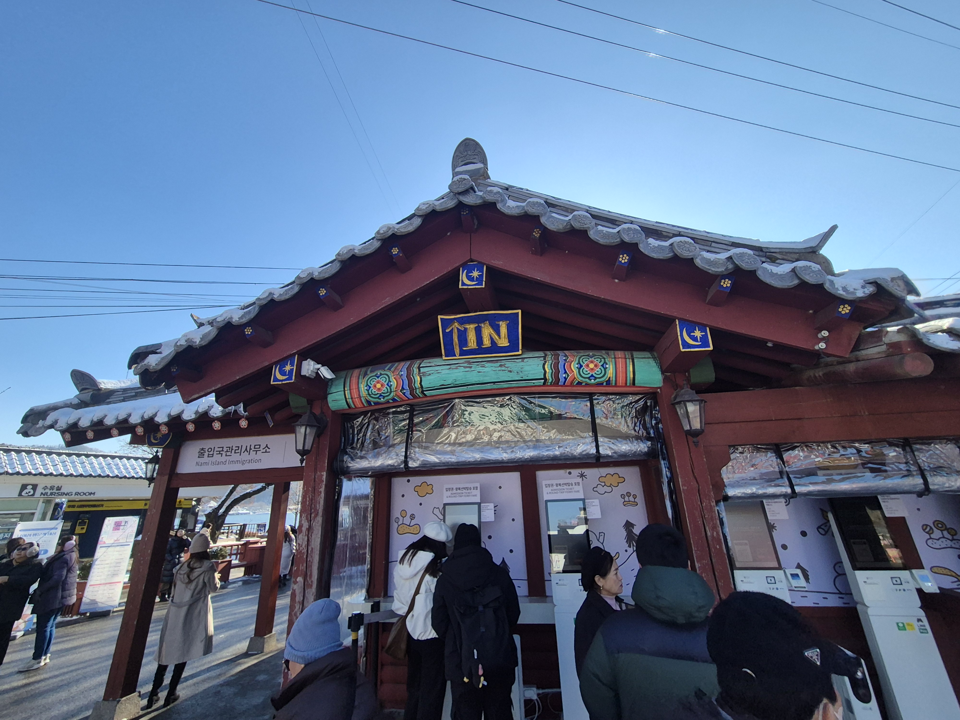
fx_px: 361
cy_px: 360
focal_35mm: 13
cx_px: 480
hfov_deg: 106.2
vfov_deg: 89.9
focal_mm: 2.2
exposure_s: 1/1264
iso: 50
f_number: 2.2
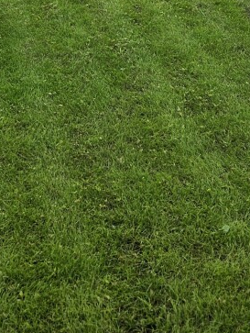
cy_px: -108
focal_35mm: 81
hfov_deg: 18.2
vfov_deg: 21.6
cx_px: 98
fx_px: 779
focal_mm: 5.4
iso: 25
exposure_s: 1/1070
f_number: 1.8
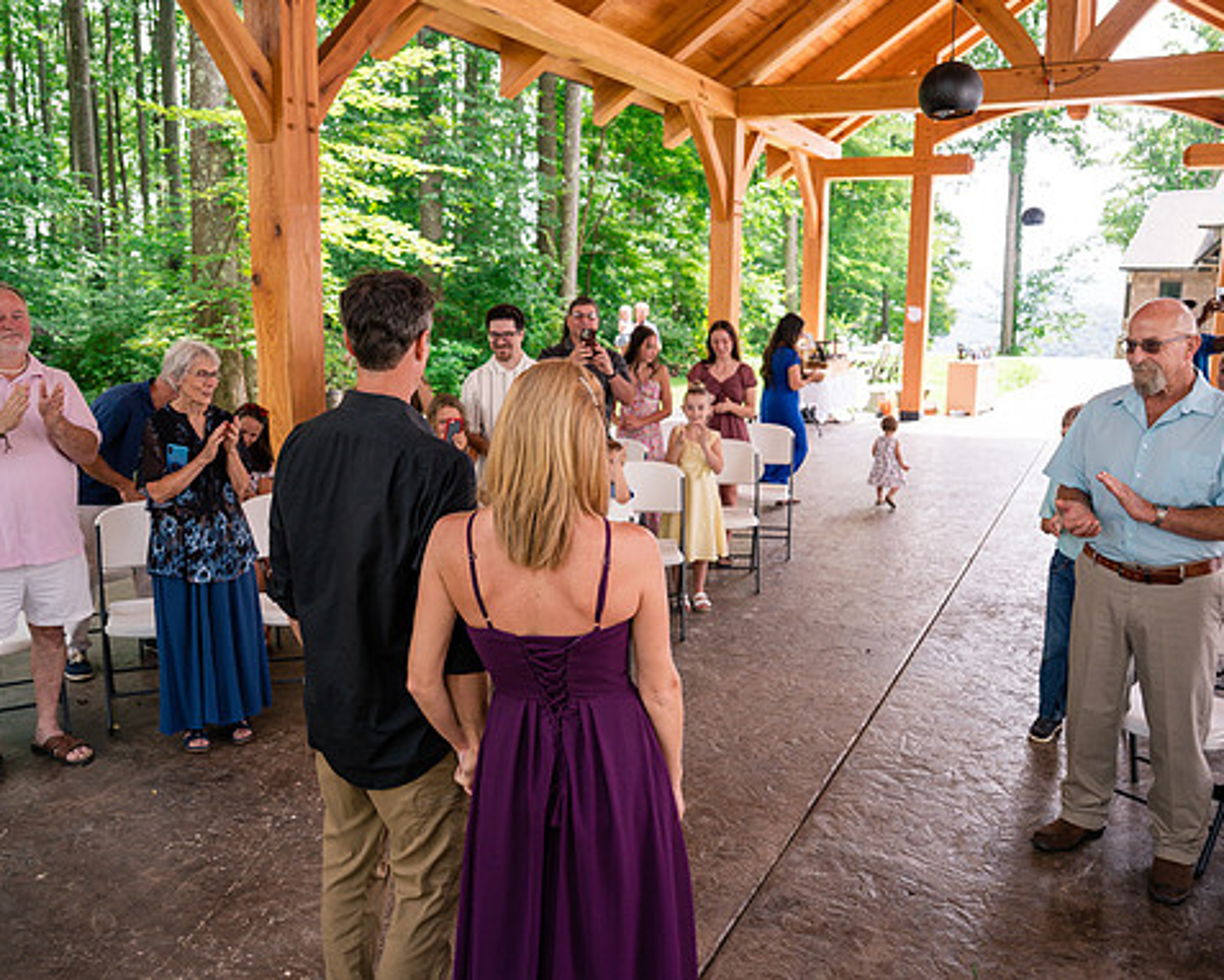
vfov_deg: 51.6
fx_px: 1015
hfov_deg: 62.2
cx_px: 599
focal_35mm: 28
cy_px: 486
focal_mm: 24
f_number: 2.8
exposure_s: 1/500
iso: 400
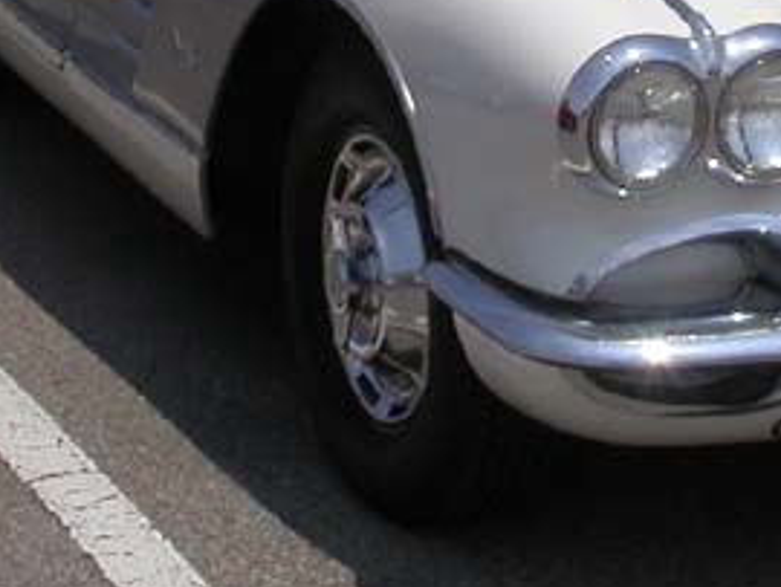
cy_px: -136
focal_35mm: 144
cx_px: 573
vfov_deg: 10.1
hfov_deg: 13.7
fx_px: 3252
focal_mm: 7.85
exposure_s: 1/786
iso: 100
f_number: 7.5
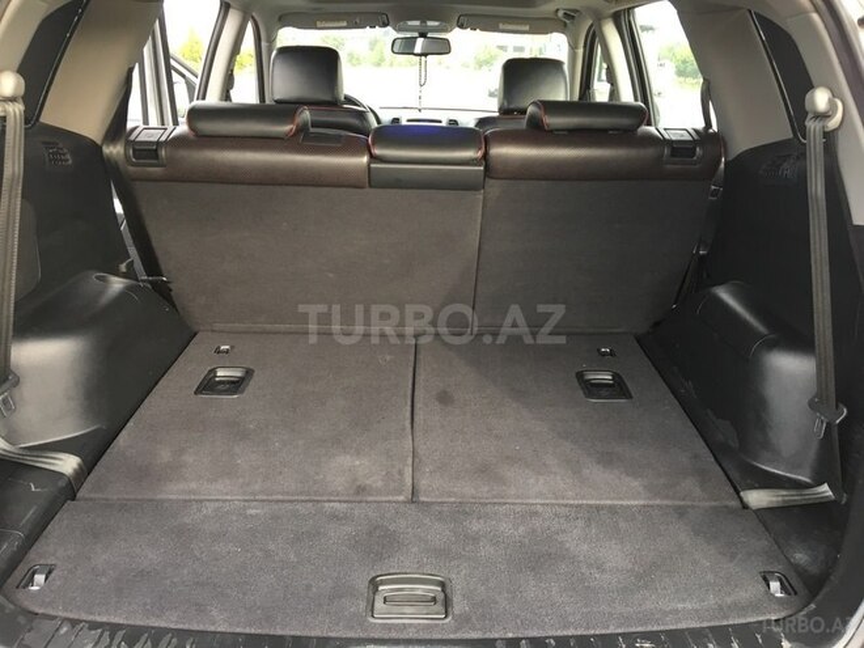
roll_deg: -1.1
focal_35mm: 29
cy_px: 324
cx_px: 432
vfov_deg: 48.2
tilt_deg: -20.9
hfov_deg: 61.7
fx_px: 724
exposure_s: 1/33
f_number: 2.2
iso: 25
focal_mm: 4.15
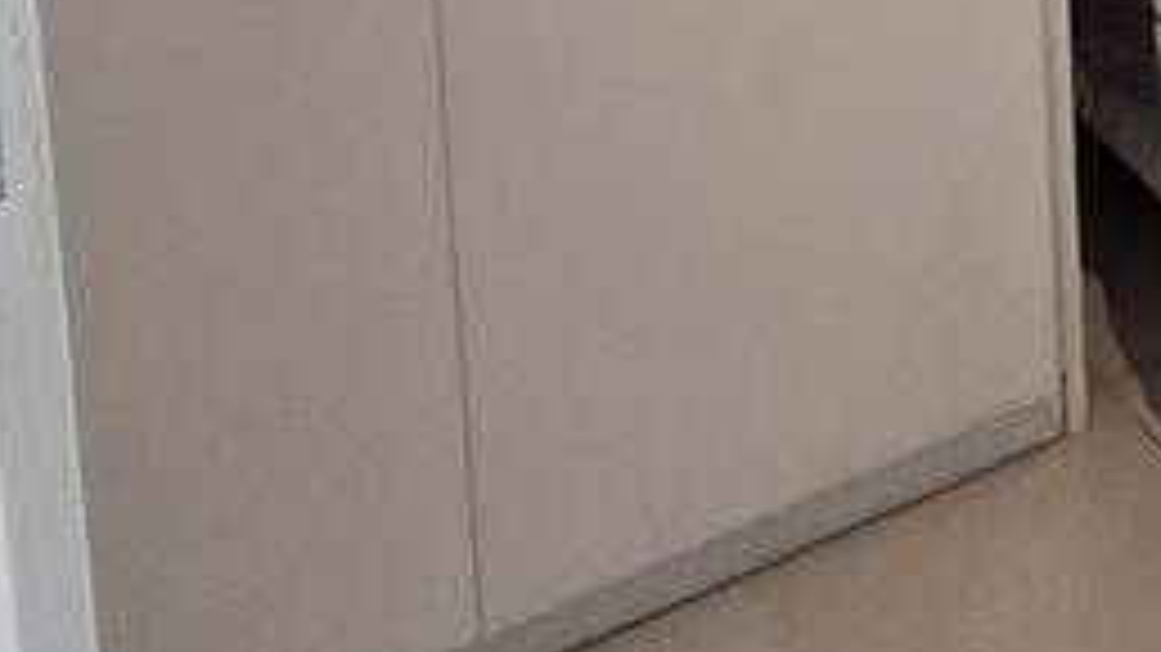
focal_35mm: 79
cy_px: -953
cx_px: 2290
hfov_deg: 18.4
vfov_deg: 12.0
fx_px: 2432
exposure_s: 1/60
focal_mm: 2.2
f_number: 2.2
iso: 320
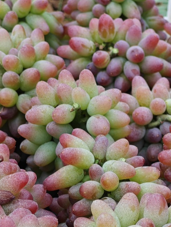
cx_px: 130
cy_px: 218
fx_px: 1027
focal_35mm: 156
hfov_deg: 9.5
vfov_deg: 12.5
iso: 160
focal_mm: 12.28
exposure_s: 1/100
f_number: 1.8
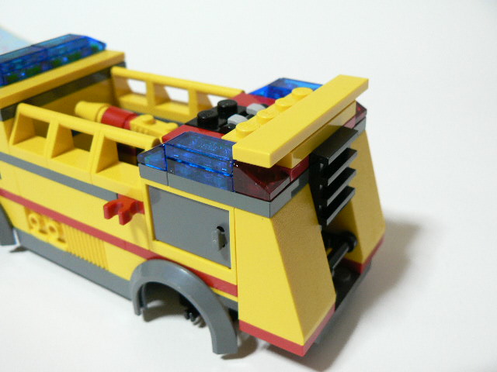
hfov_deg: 51.4
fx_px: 517
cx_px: 248
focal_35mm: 36
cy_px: 186
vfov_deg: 39.7
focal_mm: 6
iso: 200
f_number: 2.8
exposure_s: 1/13
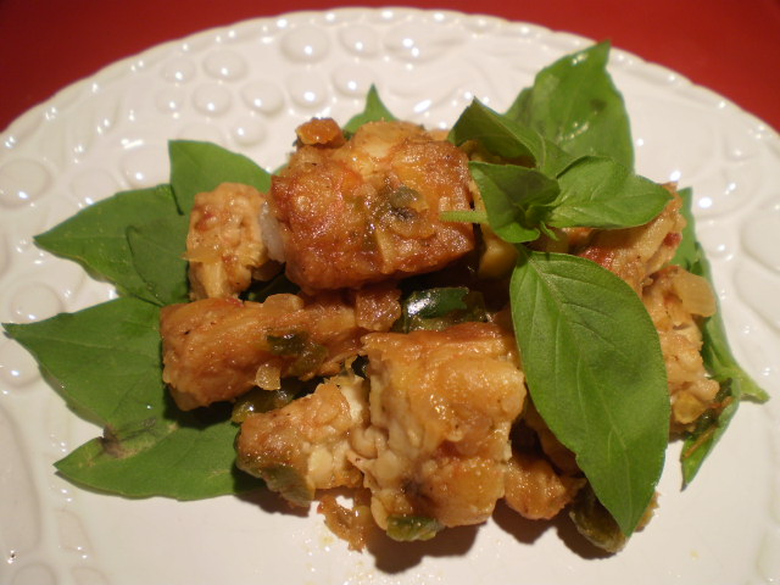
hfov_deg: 51.4
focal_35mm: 36
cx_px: 390
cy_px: 292
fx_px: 811
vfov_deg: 39.7
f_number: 3.1
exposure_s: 1/60
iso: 64
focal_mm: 6.3
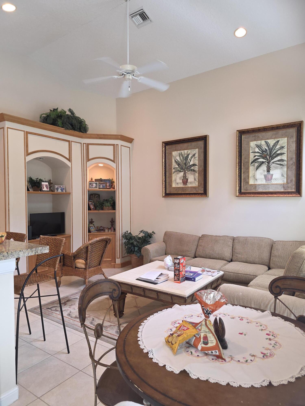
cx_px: 152
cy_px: 203
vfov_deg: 73.9
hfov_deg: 58.9
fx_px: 270
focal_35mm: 23
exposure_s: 1/60
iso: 125
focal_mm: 6.3
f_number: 1.7
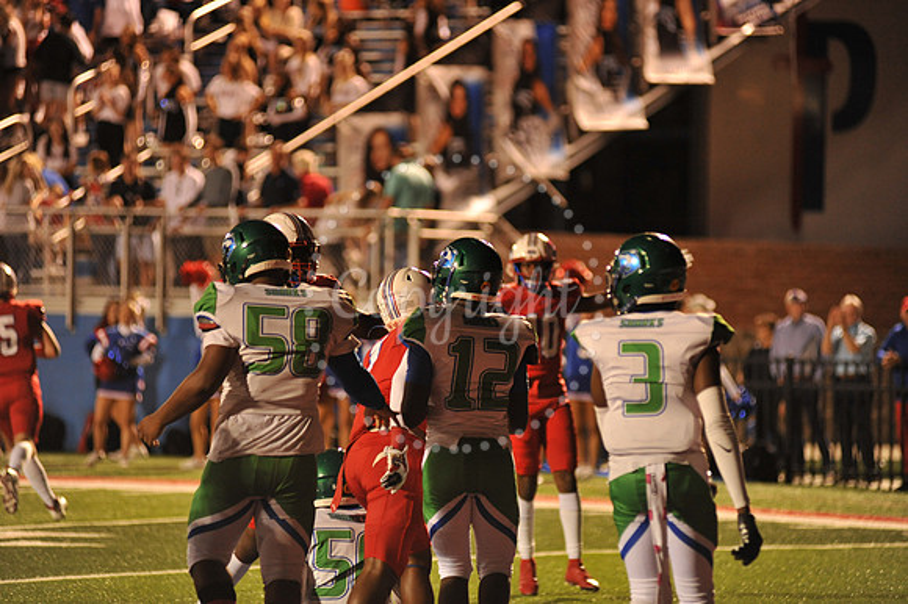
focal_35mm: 200
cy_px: 302
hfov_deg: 10.3
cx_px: 454
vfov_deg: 6.9
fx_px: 5041
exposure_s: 1/200
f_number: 2.8
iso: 2000
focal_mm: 200
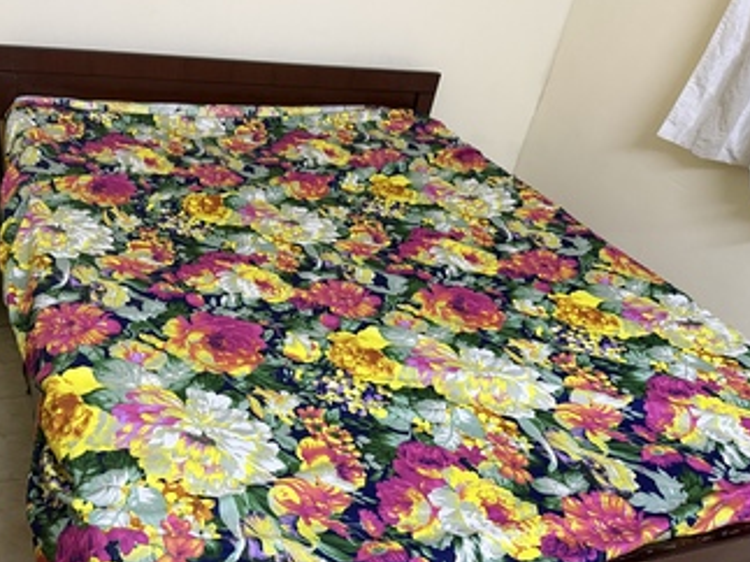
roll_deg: -10.5
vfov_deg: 41.6
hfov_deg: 53.2
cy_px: 329
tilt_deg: -33.1
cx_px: 271
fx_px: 736
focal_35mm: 34
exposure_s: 1/50
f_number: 1.78
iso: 500
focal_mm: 6.76
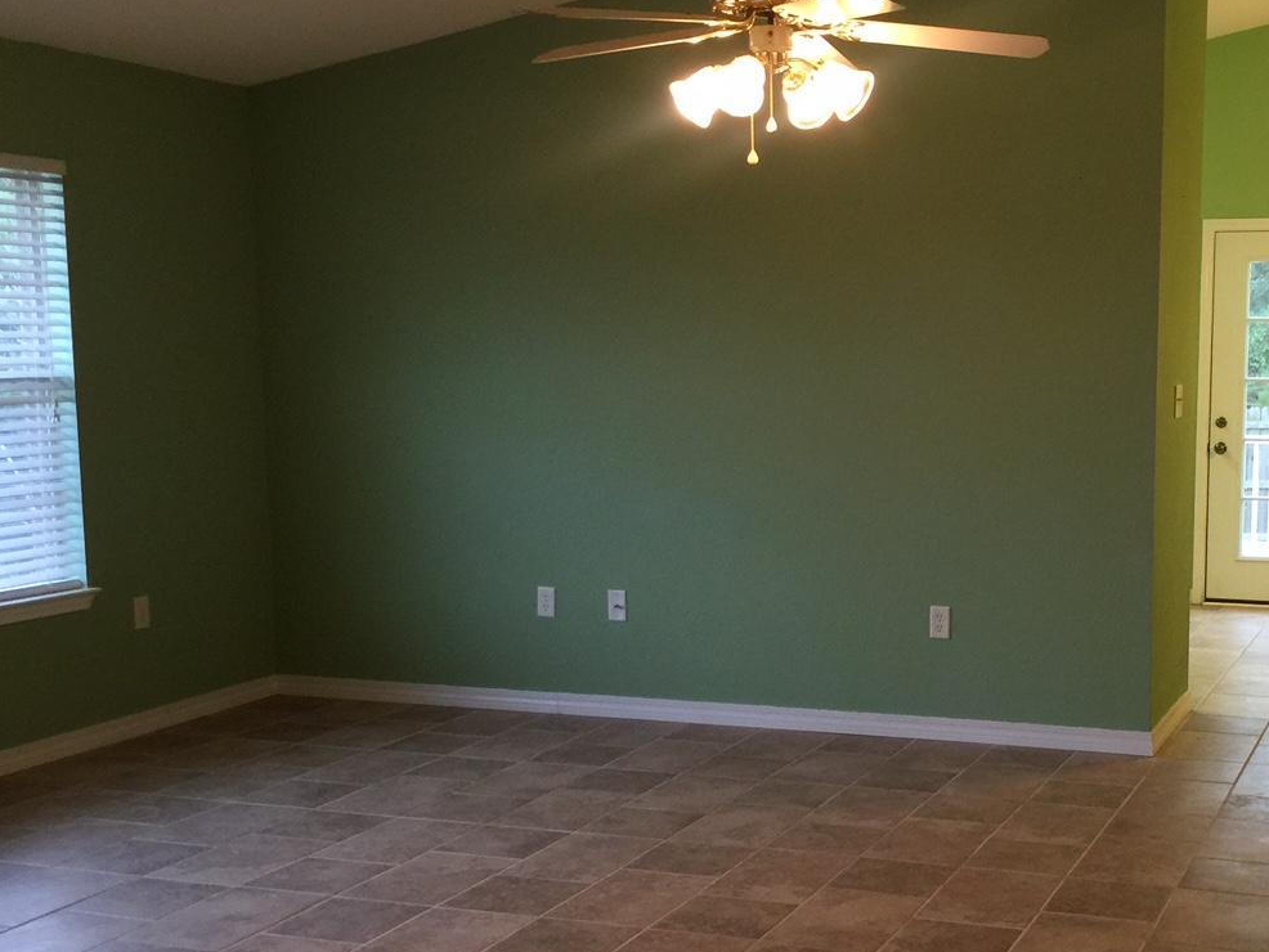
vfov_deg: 30.2
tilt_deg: -9.5
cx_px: 919
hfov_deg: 38.8
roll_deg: -0.8
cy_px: 575
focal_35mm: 48
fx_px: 1760
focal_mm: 4.15
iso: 50
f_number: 2.2
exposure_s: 1/30
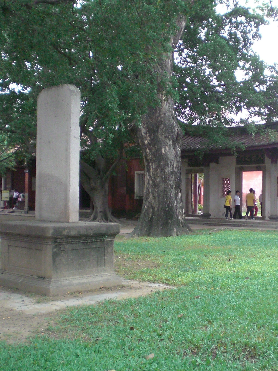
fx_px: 546
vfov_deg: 37.5
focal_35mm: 51
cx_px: 198
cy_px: 186
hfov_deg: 28.3
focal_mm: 6.3
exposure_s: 1/125
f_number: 3.1
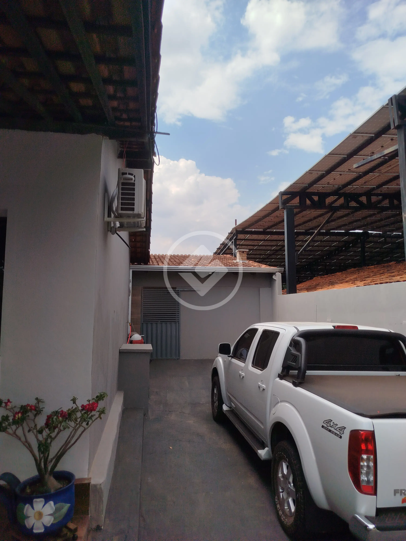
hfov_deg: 56.8
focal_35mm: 24
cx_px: 203
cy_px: 270
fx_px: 375
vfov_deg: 71.6
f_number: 1.7
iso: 50
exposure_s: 1/1179
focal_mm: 5.31
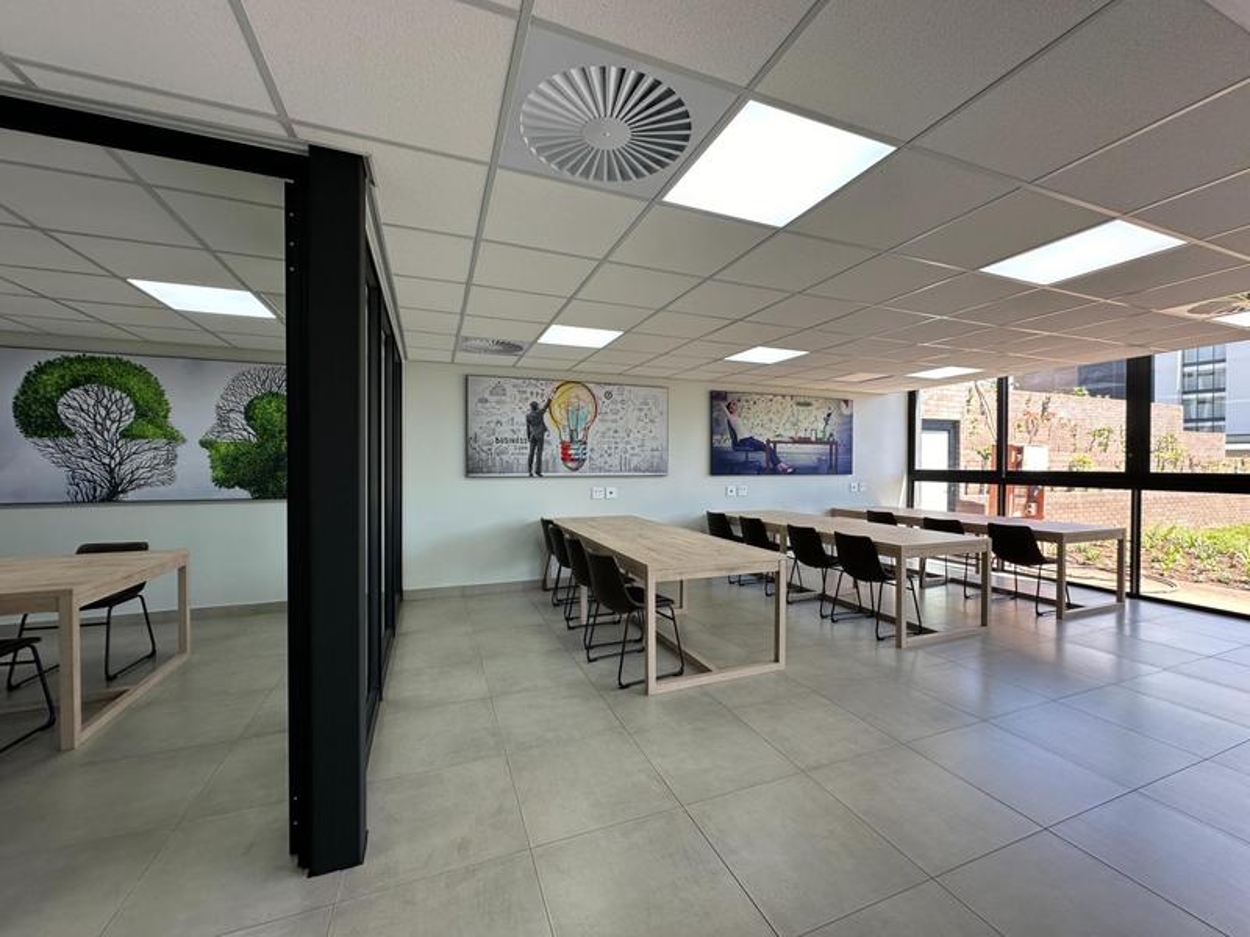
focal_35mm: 14
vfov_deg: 85.7
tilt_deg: +1.0
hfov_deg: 102.1
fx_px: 506
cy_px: 468
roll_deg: -0.6
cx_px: 625
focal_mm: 2.22
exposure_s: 1/99
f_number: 2.2
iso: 50
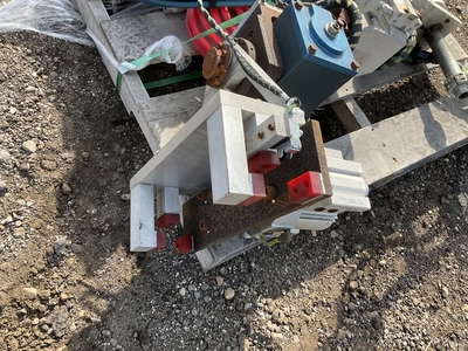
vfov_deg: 48.2
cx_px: 234
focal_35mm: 29
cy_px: 176
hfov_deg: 61.7
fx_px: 392
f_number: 1.8
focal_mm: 3
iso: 25
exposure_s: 1/519
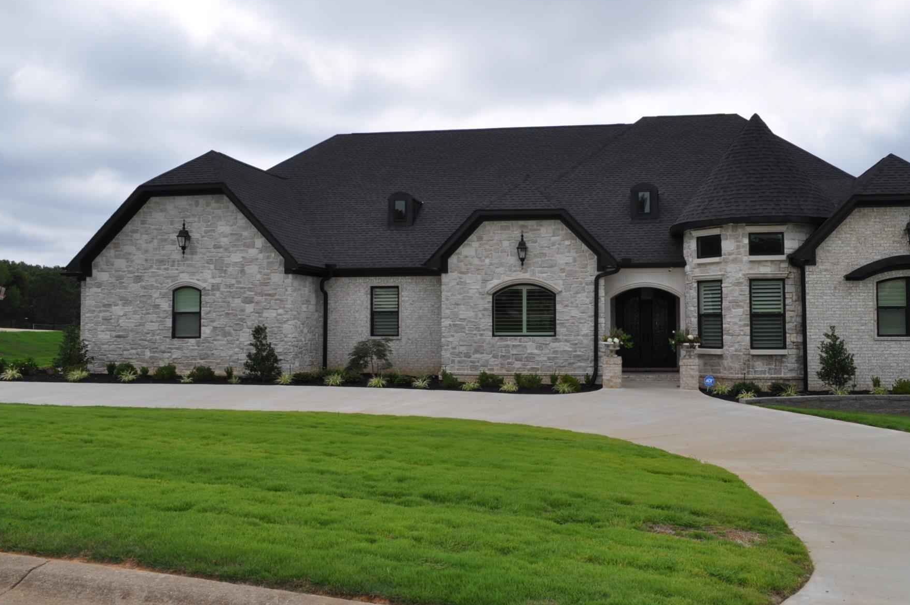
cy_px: 279
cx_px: 543
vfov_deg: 39.8
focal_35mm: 33
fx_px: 833
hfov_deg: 56.9
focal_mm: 18
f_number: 14
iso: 200
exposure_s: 1/200
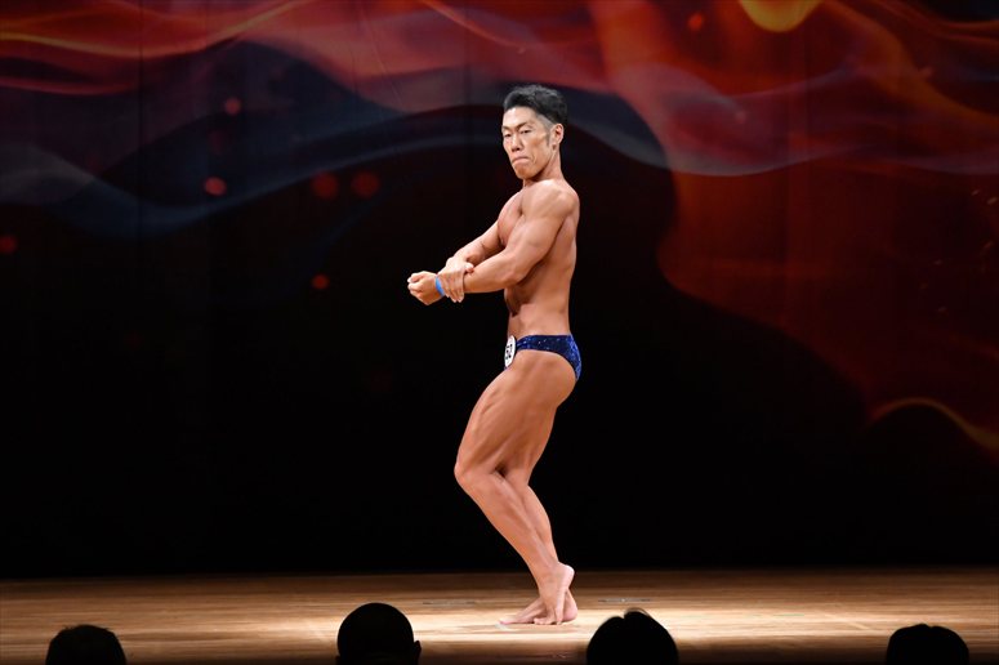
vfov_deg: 6.1
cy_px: 332
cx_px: 500
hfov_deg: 9.2
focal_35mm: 225
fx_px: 6241
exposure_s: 1/400
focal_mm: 150
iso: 4000
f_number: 5.6
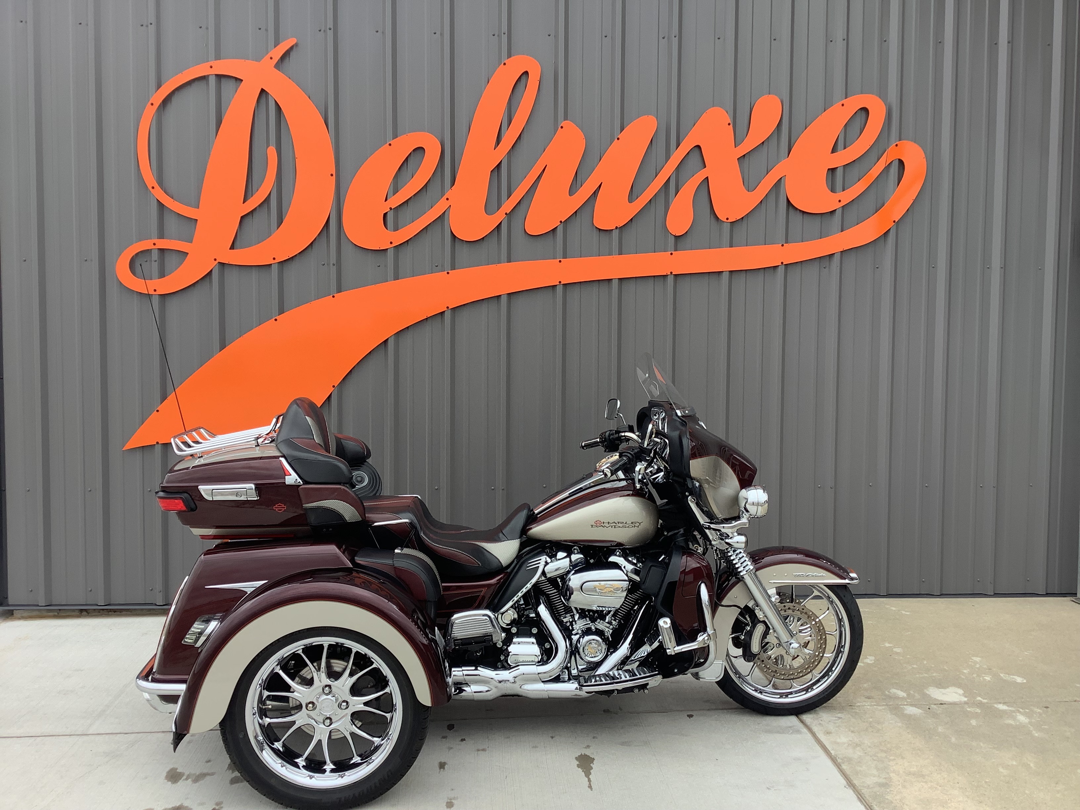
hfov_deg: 58.4
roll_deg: -1.0
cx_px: 540
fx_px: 967
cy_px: 405
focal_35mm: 31
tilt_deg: -2.1
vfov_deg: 45.4
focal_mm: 3.3
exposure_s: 1/301
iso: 25
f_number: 2.4
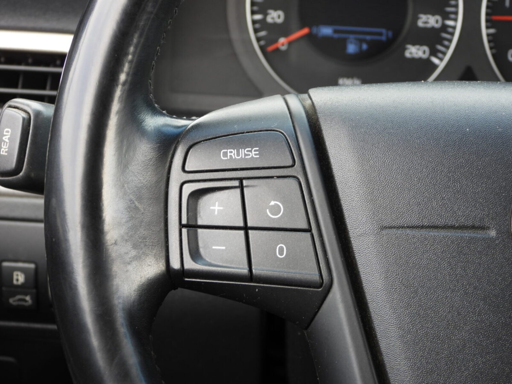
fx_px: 1701
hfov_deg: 17.1
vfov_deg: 12.9
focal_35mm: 115
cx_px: 256
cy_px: 192
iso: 110
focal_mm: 20.7
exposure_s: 1/60
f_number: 4
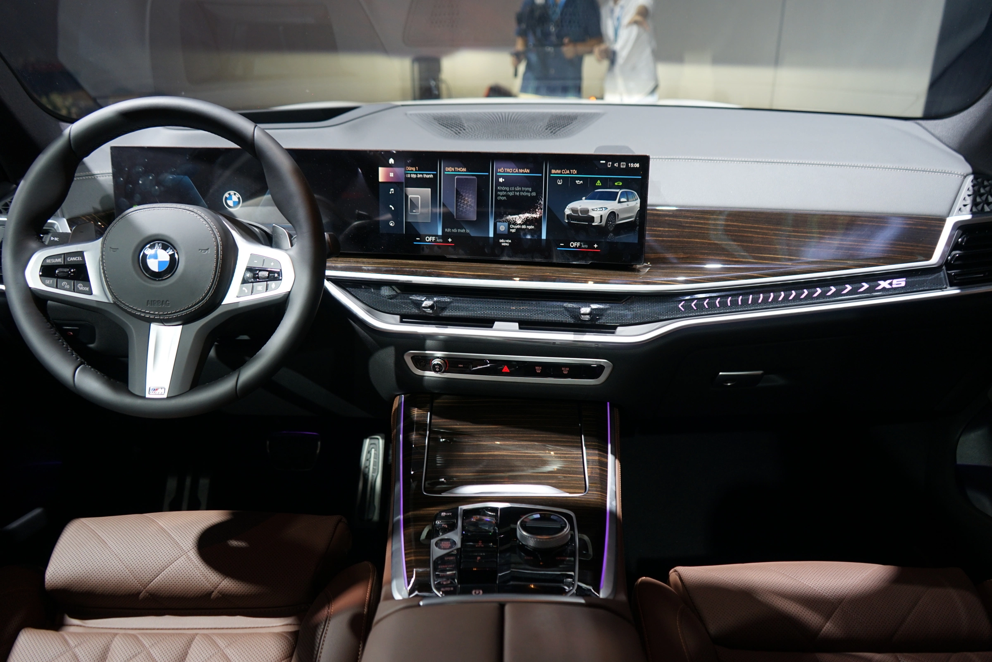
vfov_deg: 46.4
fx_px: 771
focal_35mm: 28
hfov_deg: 65.5
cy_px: 331
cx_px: 496
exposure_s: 1/50
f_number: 3.5
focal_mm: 28
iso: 400
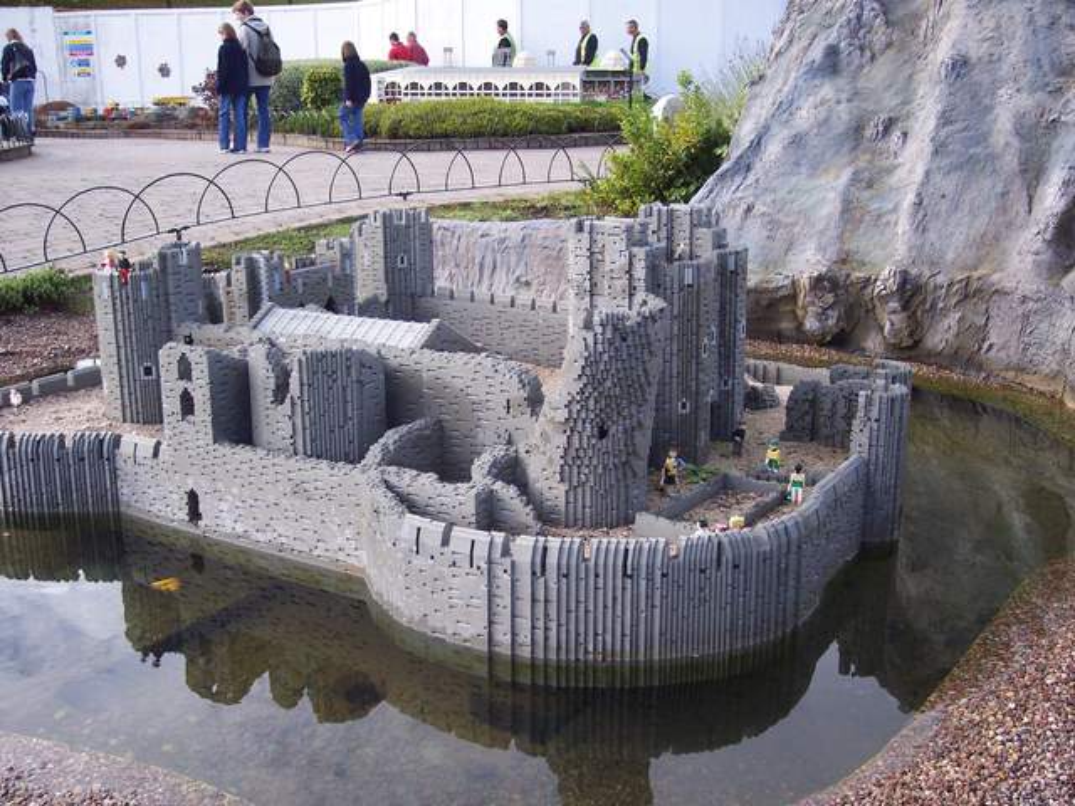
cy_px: 403
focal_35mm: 38
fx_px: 1180
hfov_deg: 49.0
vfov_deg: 37.7
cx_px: 538
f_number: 2.8
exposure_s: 1/500
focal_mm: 8
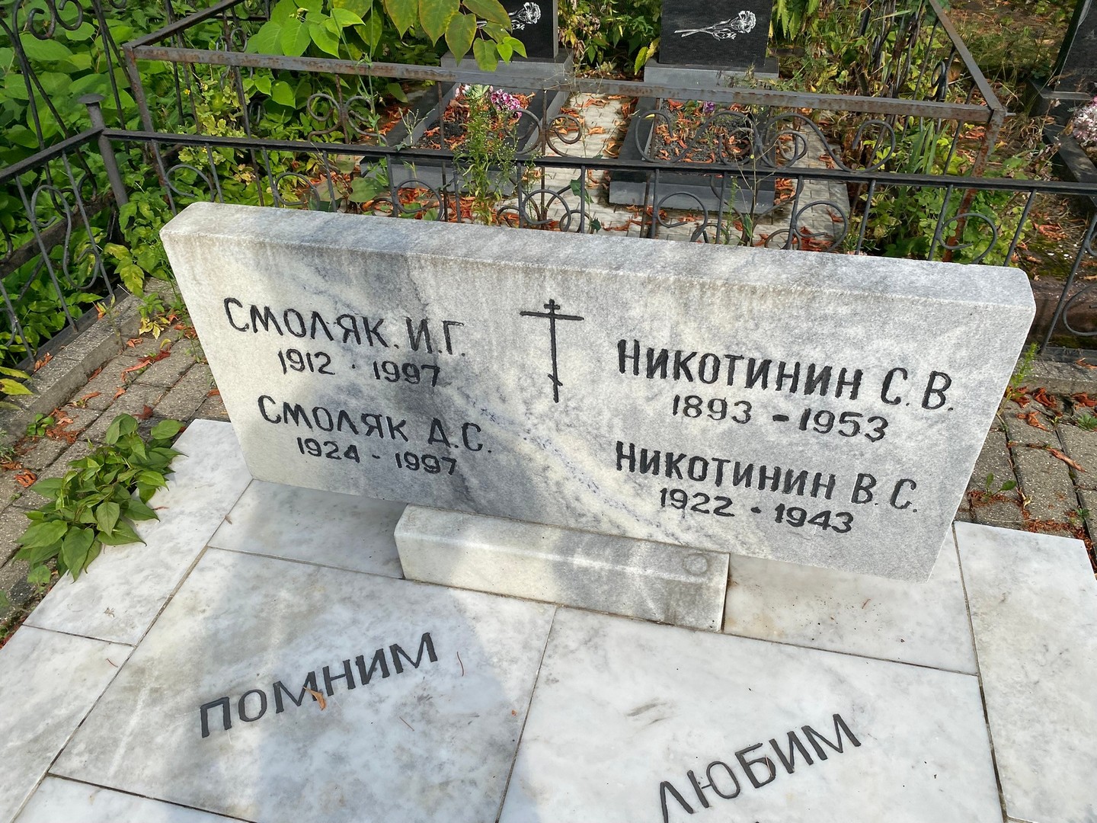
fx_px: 824
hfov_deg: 67.3
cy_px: 412
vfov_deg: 53.1
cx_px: 548
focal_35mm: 26
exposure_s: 1/2268
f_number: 1.8
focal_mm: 4.25
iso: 32
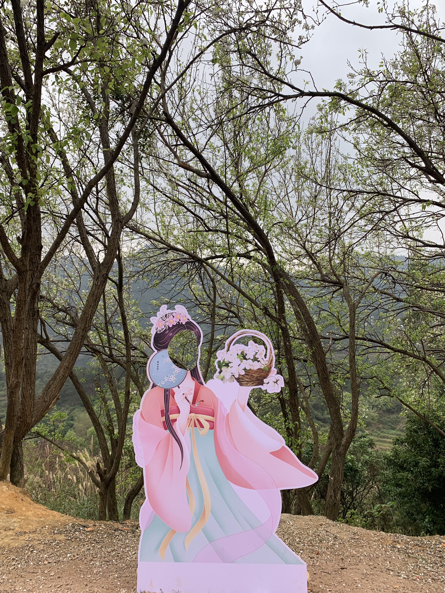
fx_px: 446
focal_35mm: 26
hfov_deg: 53.1
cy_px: 296
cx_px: 222
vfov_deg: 67.3
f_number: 1.8
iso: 25
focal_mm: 4.25
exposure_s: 1/368
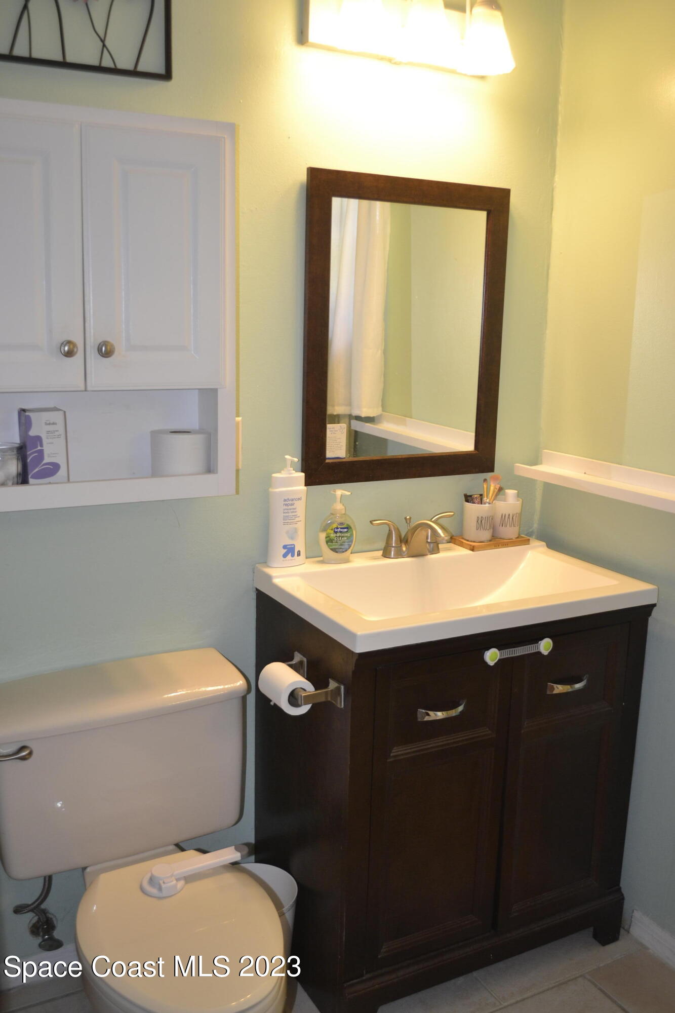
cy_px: 506
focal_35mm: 33
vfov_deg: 57.2
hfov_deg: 40.0
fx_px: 928
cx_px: 338
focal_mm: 22
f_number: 3.8
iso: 400
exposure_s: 1/60
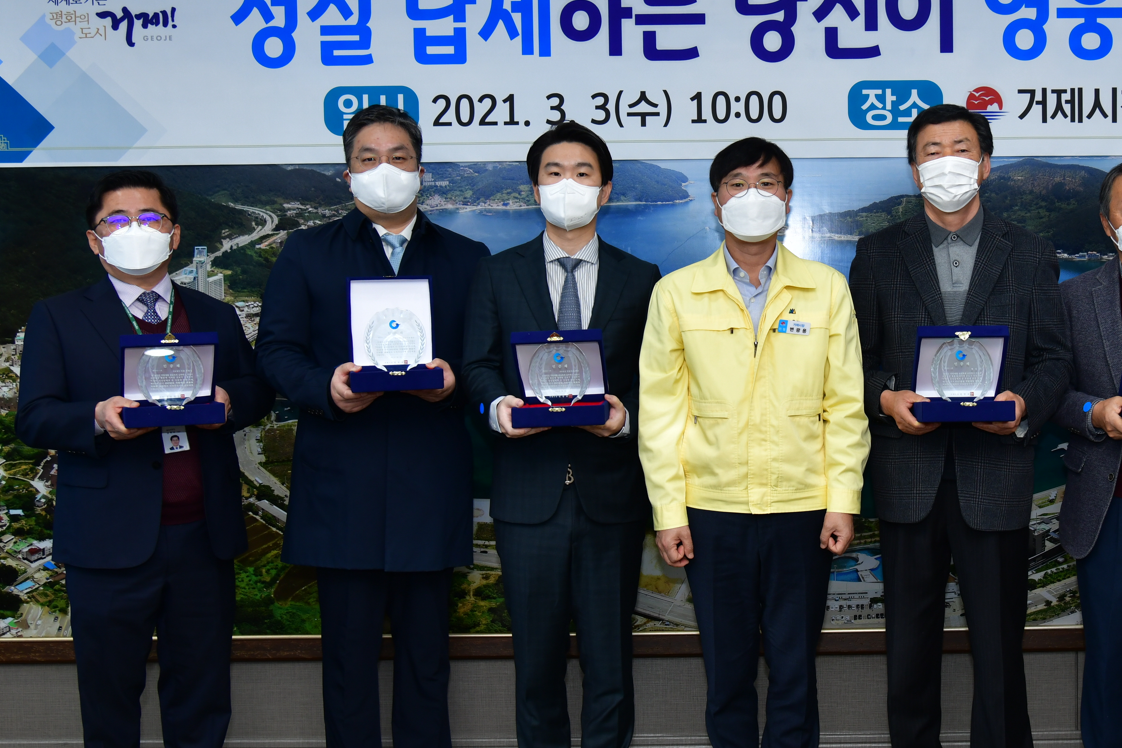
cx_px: 777
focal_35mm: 52
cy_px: 348
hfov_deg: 37.6
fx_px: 1621
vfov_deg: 26.0
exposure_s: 1/250
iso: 400
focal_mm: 30
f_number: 4
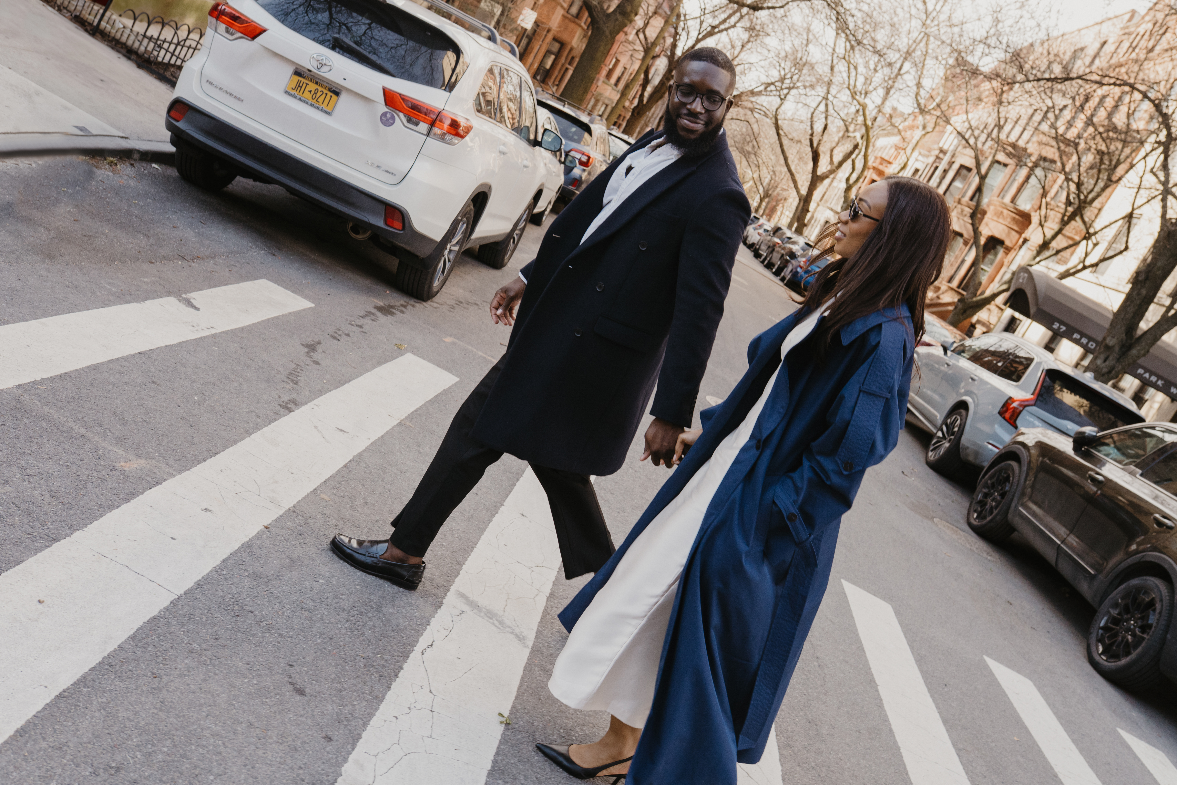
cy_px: 392
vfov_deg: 37.9
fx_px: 1144
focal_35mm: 35
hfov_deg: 54.4
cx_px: 588
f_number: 6.3
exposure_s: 1/320
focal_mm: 35
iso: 1250
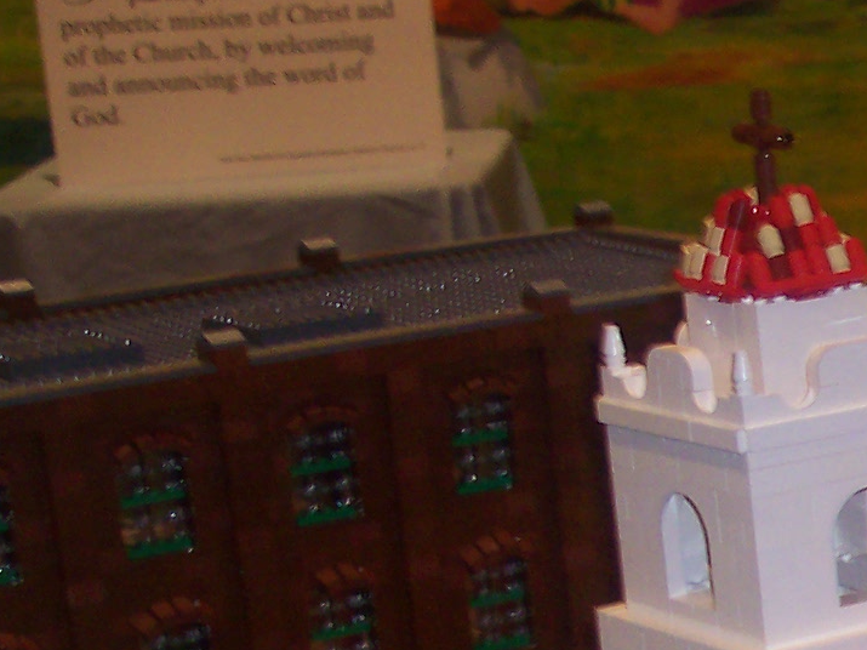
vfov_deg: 10.4
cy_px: 994
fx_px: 3431
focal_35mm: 137
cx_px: 1415
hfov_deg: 13.3
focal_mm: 8
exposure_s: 1/30
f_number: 2.8
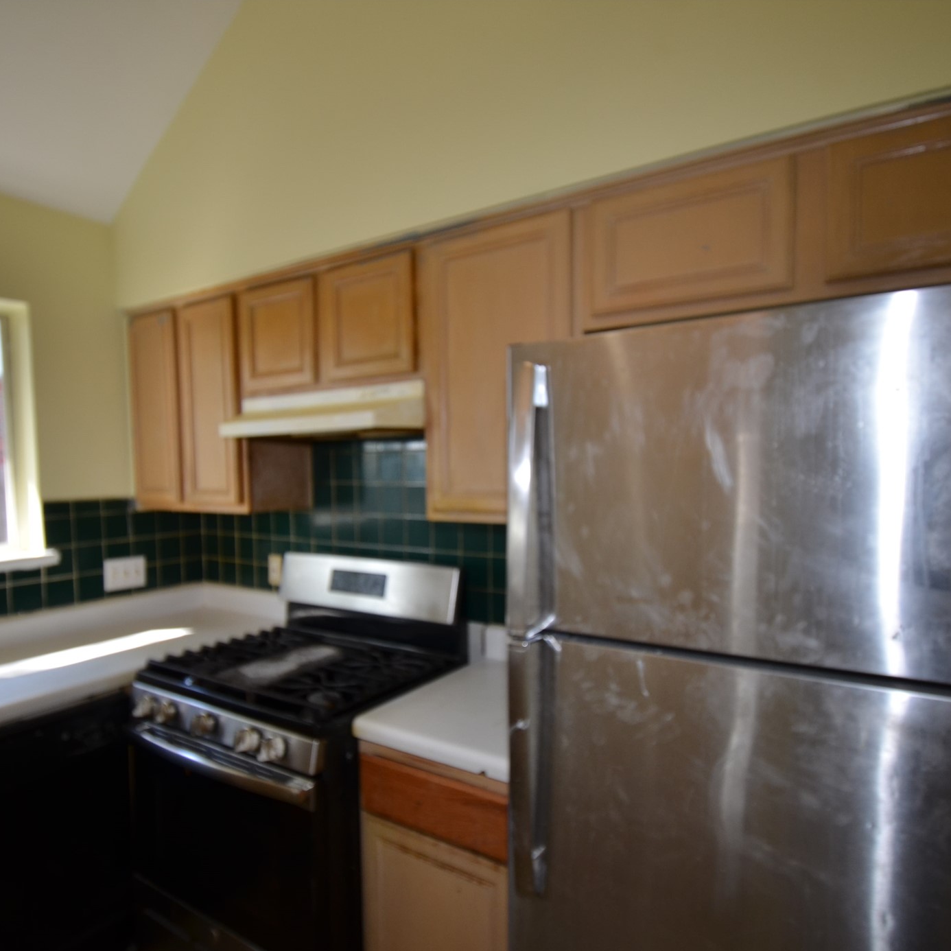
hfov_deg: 74.7
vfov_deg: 74.8
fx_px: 622
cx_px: 446
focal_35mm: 20
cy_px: 494
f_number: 4.5
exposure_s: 1/60
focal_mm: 10
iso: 320
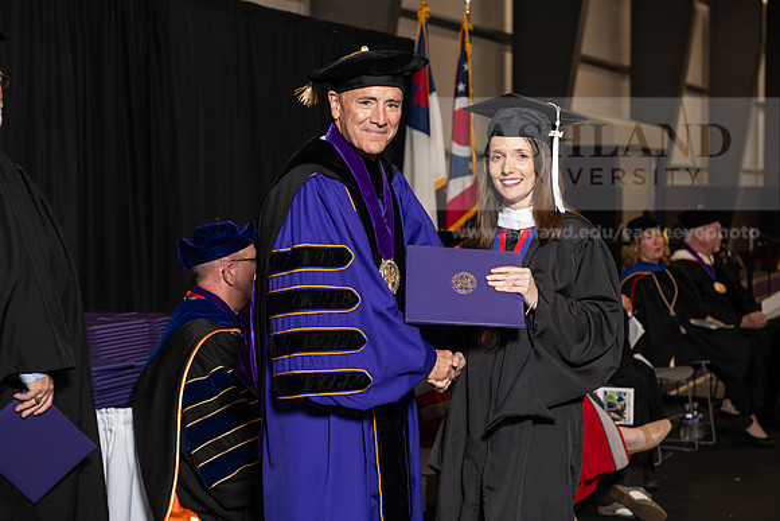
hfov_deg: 28.8
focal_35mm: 70
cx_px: 390
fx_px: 1517
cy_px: 260
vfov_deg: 19.5
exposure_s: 1/125
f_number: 5
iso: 1600
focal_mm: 70
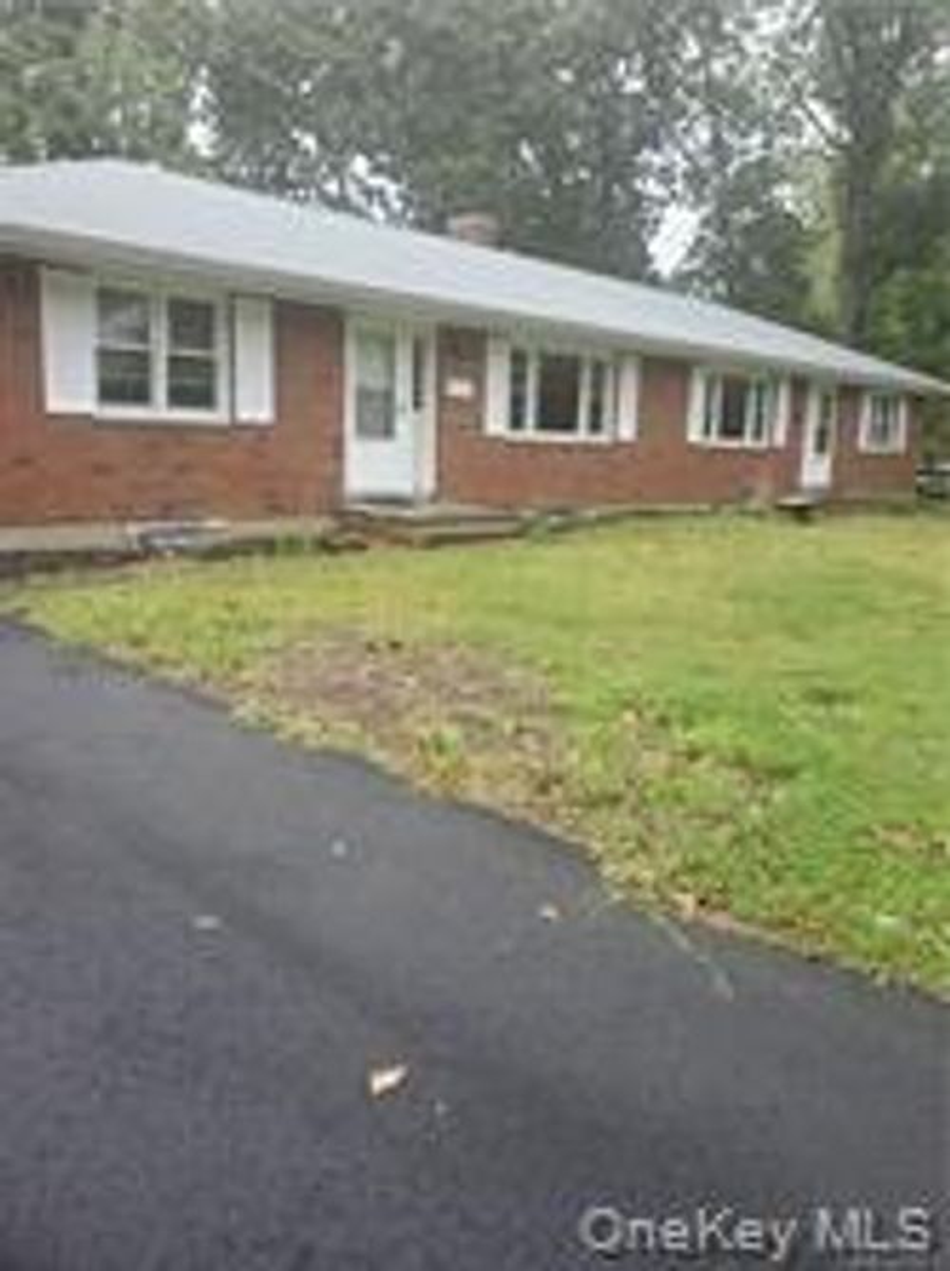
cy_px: 636
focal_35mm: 26
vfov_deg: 67.4
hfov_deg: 53.0
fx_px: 954
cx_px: 475
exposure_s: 1/120
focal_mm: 4.3
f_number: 2.4
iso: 64
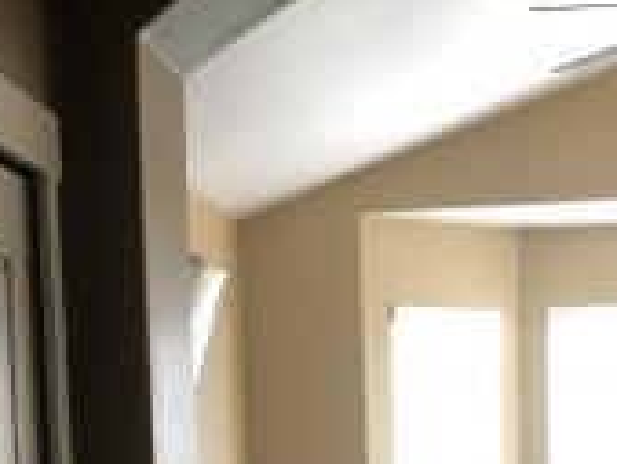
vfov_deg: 12.8
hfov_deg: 18.5
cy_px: 804
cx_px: 383
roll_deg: +1.1
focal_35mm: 106
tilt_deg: -6.5
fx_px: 1891
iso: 40
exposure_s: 1/15
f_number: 1.8
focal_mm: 3.99
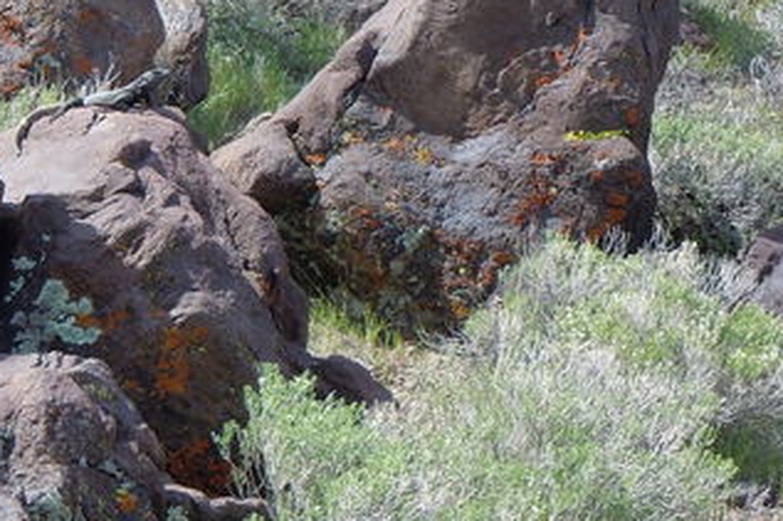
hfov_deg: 10.1
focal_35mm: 202
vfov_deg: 6.8
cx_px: 49
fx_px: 4391
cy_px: 101
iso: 100
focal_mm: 13.9
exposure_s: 1/250
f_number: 4.3
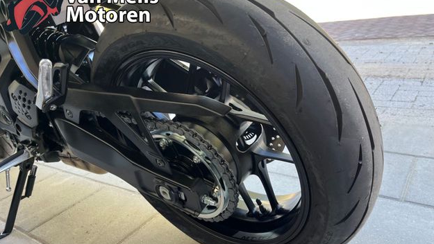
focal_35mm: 29
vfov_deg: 40.2
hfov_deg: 66.1
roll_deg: +9.1
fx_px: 334
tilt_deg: -22.0
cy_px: 129
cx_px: 217
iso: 80
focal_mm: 5.1
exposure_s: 1/122
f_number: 1.6
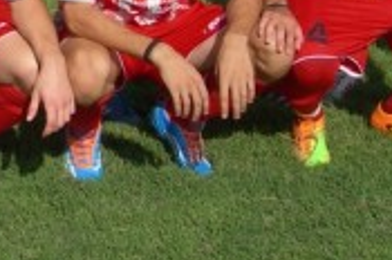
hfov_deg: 12.4
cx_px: -110
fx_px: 1750
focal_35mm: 161
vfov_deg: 8.1
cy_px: -269
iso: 50
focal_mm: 8.5
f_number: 4.9
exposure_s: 1/667
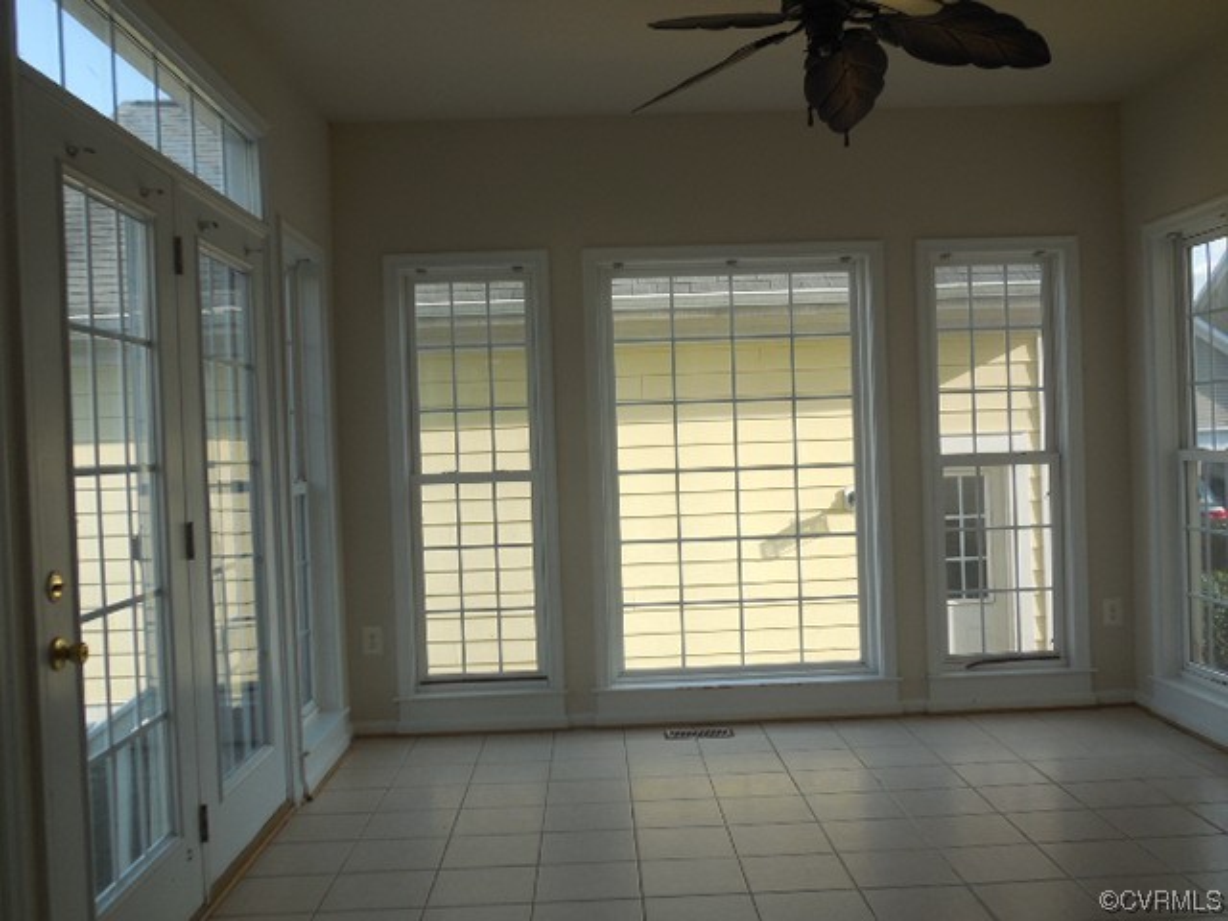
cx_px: 614
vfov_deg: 41.8
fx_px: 1206
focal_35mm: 34
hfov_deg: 54.0
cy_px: 460
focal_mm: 6.1
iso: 125
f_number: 3.4
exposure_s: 1/160
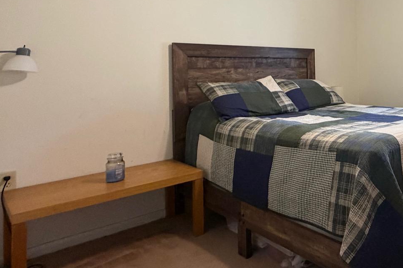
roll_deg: +0.9
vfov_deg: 41.1
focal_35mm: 31
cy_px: 68
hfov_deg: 51.0
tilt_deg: +0.5
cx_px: 384
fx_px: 347
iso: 400
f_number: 2.2
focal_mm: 2.22
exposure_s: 1/60
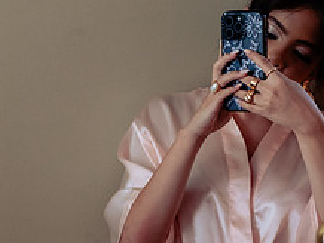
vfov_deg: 7.7
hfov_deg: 10.2
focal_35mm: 194
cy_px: 161
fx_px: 1818
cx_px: 225
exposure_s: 1/125
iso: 1250
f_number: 2.8
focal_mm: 70
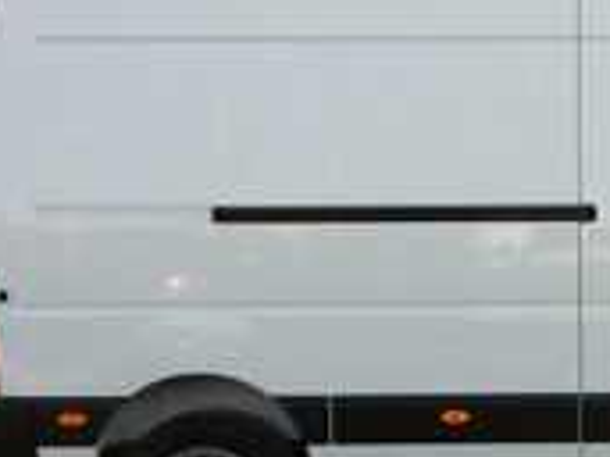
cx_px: 721
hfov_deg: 20.5
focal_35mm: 90
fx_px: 1585
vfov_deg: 16.4
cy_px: 282
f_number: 3.5
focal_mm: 5.8
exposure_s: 1/250
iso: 100
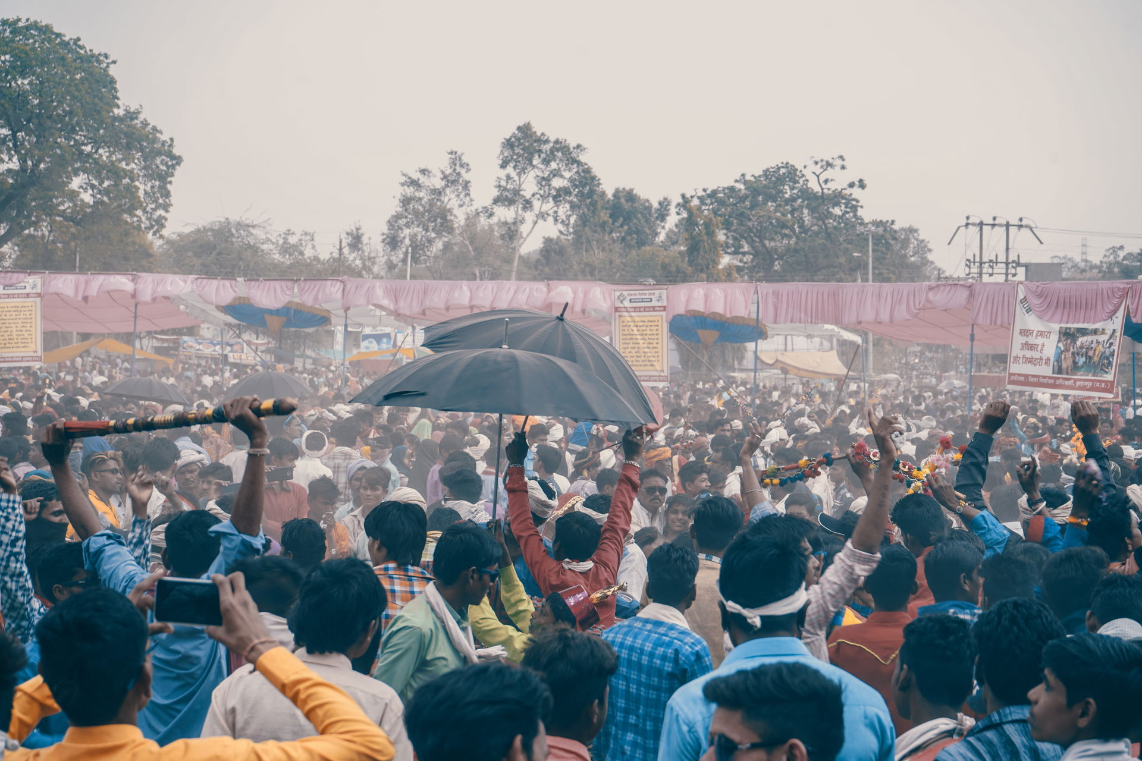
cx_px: 571
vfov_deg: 19.5
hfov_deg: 28.8
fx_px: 2220
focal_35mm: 70
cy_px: 380
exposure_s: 1/160
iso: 100
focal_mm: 70
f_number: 8
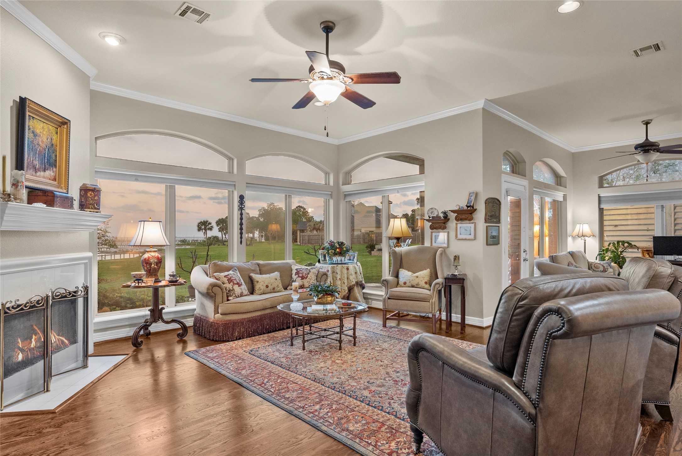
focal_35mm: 19
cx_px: 341
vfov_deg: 64.6
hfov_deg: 86.9
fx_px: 360
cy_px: 228
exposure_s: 1.3
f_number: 8
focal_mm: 19
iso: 1250
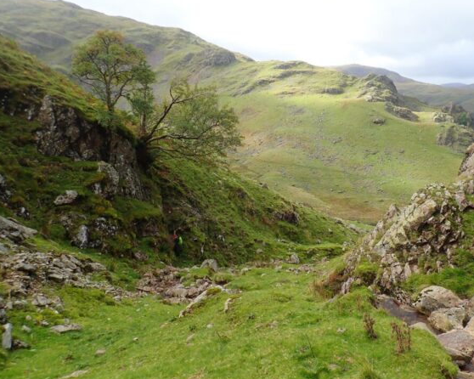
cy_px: 194
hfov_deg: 62.0
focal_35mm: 28
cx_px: 268
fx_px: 393
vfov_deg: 51.5
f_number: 2.8
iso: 100
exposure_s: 1/400
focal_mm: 4.5
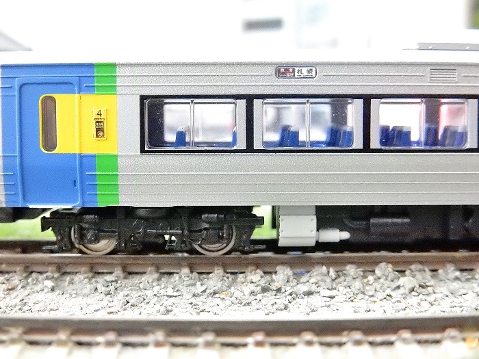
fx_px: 595
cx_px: 240
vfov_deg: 33.6
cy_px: 180
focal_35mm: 43
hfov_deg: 43.9
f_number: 4.2
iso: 3200
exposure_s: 1/30
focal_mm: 7.6
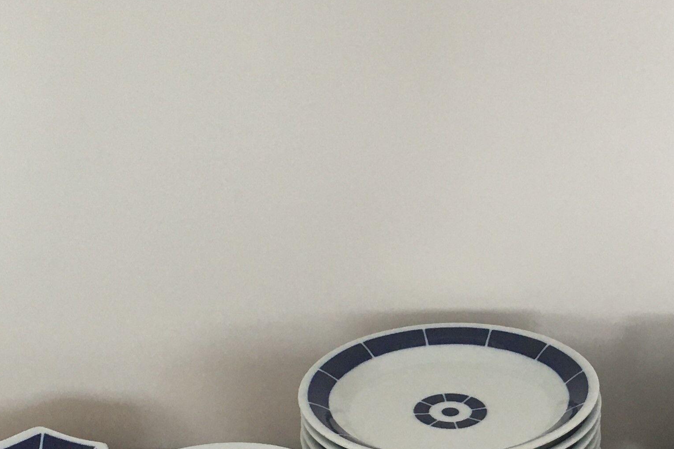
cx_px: 563
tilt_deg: -24.4
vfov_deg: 17.4
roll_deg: -1.7
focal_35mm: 78
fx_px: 1460
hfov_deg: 25.4
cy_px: 353
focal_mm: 4.15
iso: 50
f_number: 2.2
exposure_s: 1/33
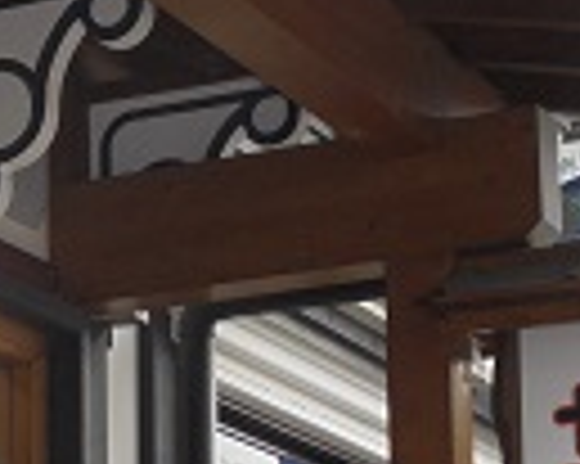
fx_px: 2624
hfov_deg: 12.1
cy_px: 568
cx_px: -250
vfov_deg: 9.9
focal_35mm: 153
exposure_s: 1/60
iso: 100
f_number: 4.8
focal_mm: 8.9
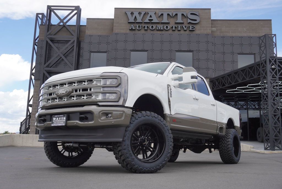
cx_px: 141
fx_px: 294
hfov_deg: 51.3
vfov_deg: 35.5
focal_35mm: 38
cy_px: 94
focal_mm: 25
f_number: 7.1
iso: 100
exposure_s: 1/160
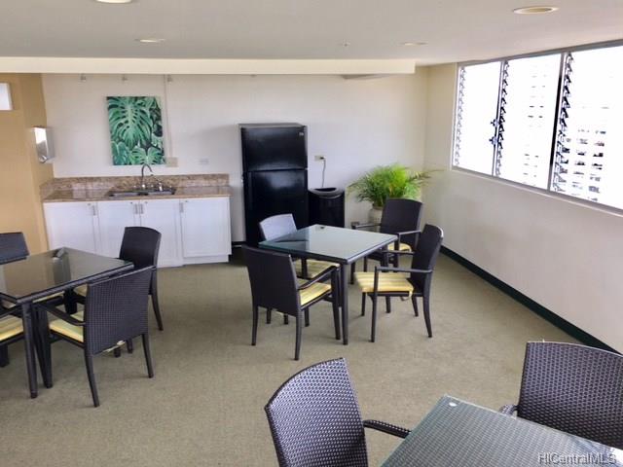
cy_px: 234
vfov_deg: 48.2
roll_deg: +0.4
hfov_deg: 61.7
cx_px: 312
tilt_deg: -12.8
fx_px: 522
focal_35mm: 29
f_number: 2.2
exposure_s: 1/60
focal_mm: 4.15
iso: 25
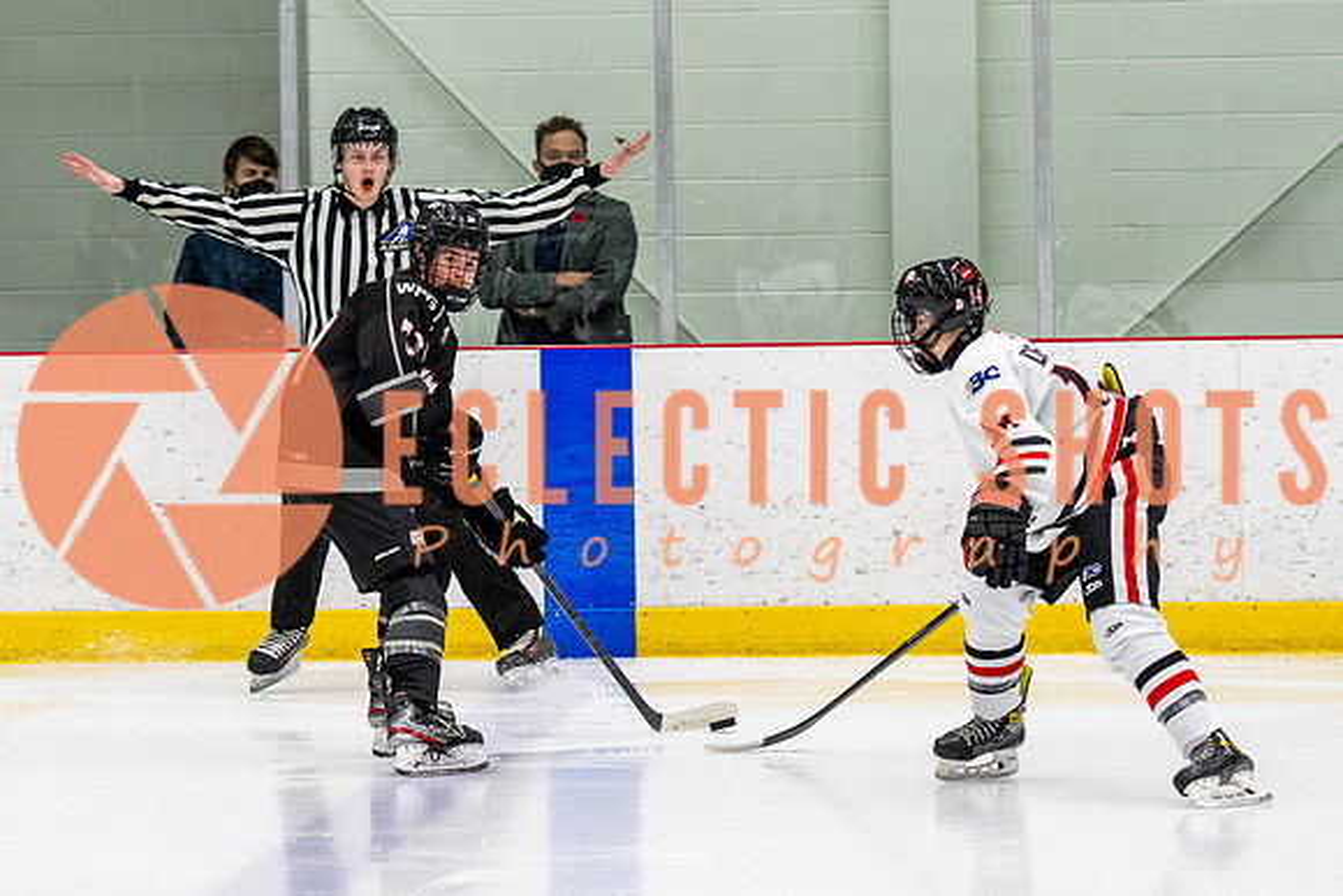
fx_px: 7936
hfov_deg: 9.7
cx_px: 426
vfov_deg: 6.5
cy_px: 324
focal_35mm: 213
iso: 1600
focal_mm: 95
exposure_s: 1/640
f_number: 2.8
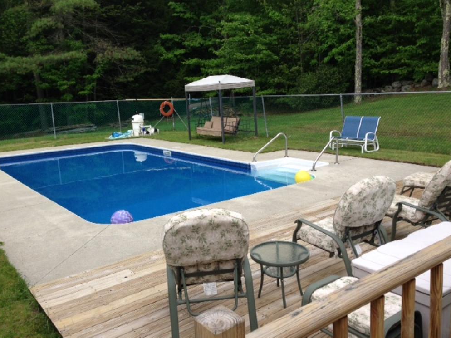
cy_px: 167
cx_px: 229
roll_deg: +3.1
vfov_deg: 41.8
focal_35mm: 34
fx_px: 443
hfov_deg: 54.0
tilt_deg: -9.3
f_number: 2.4
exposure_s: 1/704
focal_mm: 4.12
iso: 50
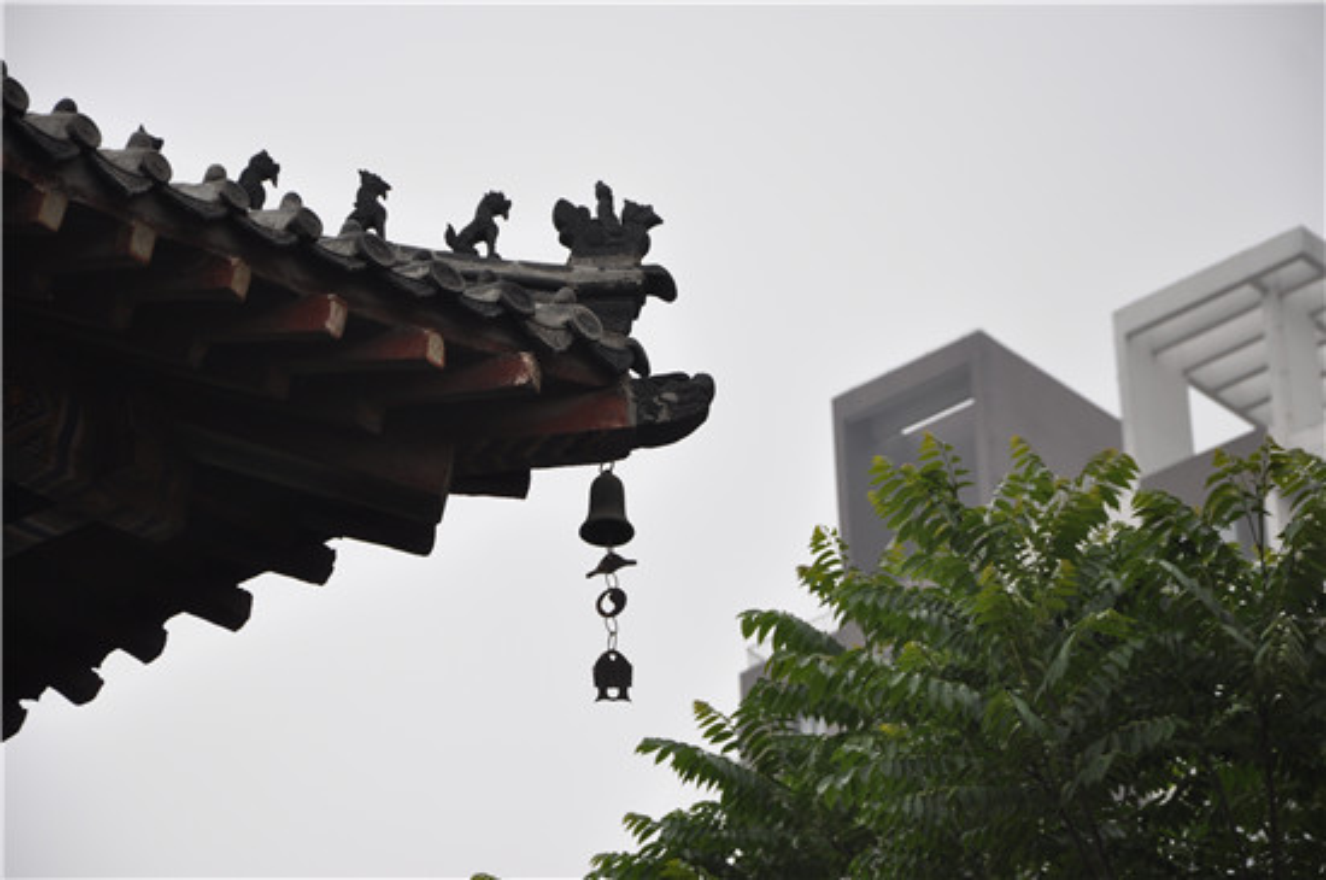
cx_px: 663
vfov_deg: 8.7
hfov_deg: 13.1
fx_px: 5793
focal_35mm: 158
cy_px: 440
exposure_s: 1/250
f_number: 8
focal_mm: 105
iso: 200
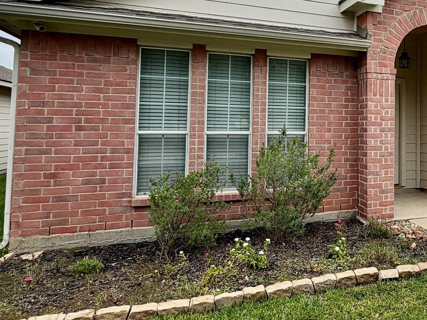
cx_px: 350
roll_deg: -0.6
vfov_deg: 44.8
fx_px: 382
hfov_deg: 53.9
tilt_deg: +2.7
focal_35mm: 31
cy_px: 107
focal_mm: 2.22
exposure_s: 1/1017
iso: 20
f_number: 2.2
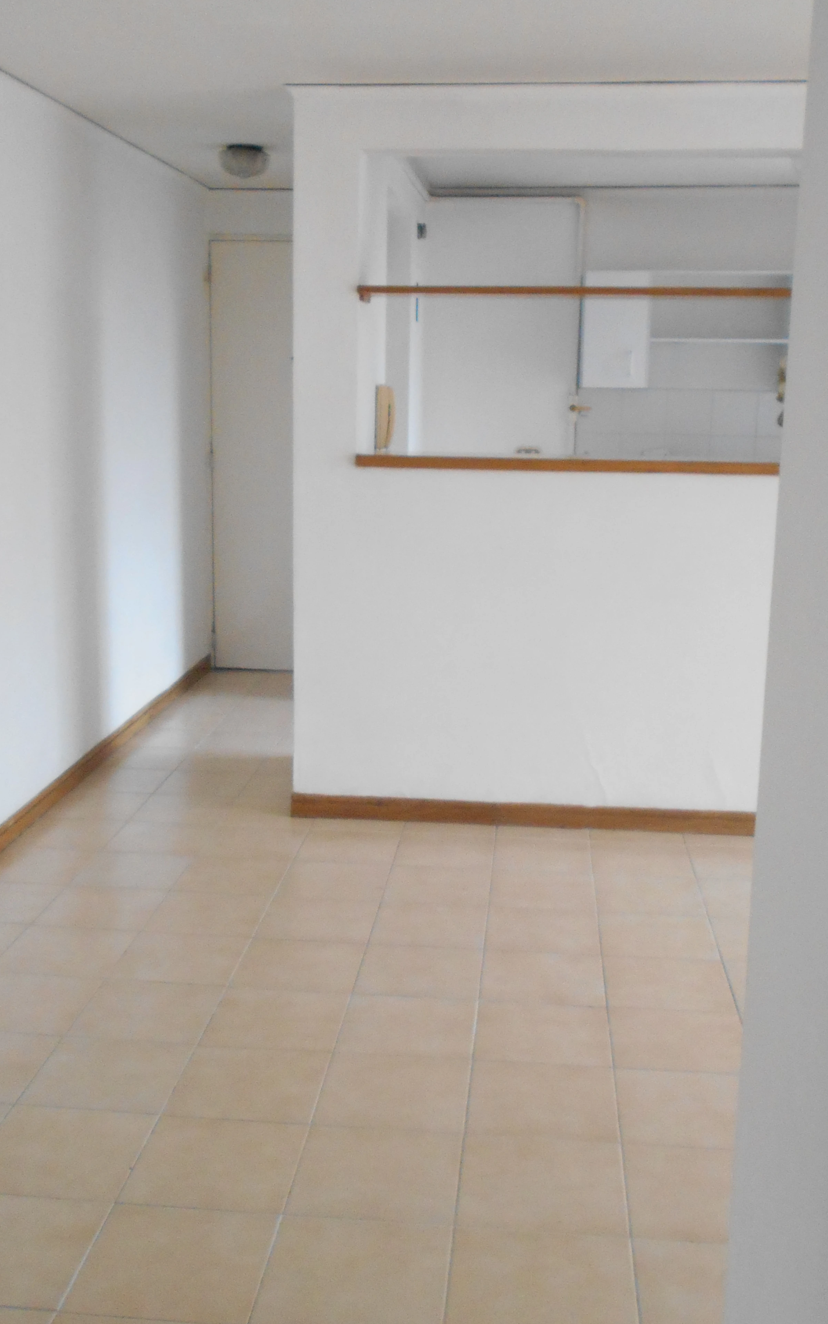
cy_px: 665
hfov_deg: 34.4
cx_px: 389
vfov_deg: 52.8
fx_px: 1336
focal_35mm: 37
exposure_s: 1/30
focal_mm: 4.6
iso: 400
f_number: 3.2
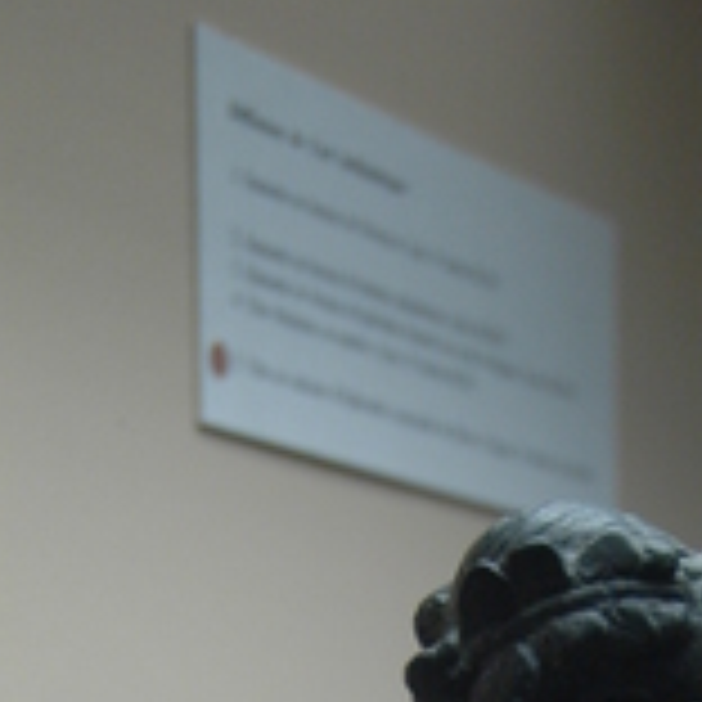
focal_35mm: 157
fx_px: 3598
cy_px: 1460
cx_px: 616
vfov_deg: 10.2
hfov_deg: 11.1
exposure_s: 1/60
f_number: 4
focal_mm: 29
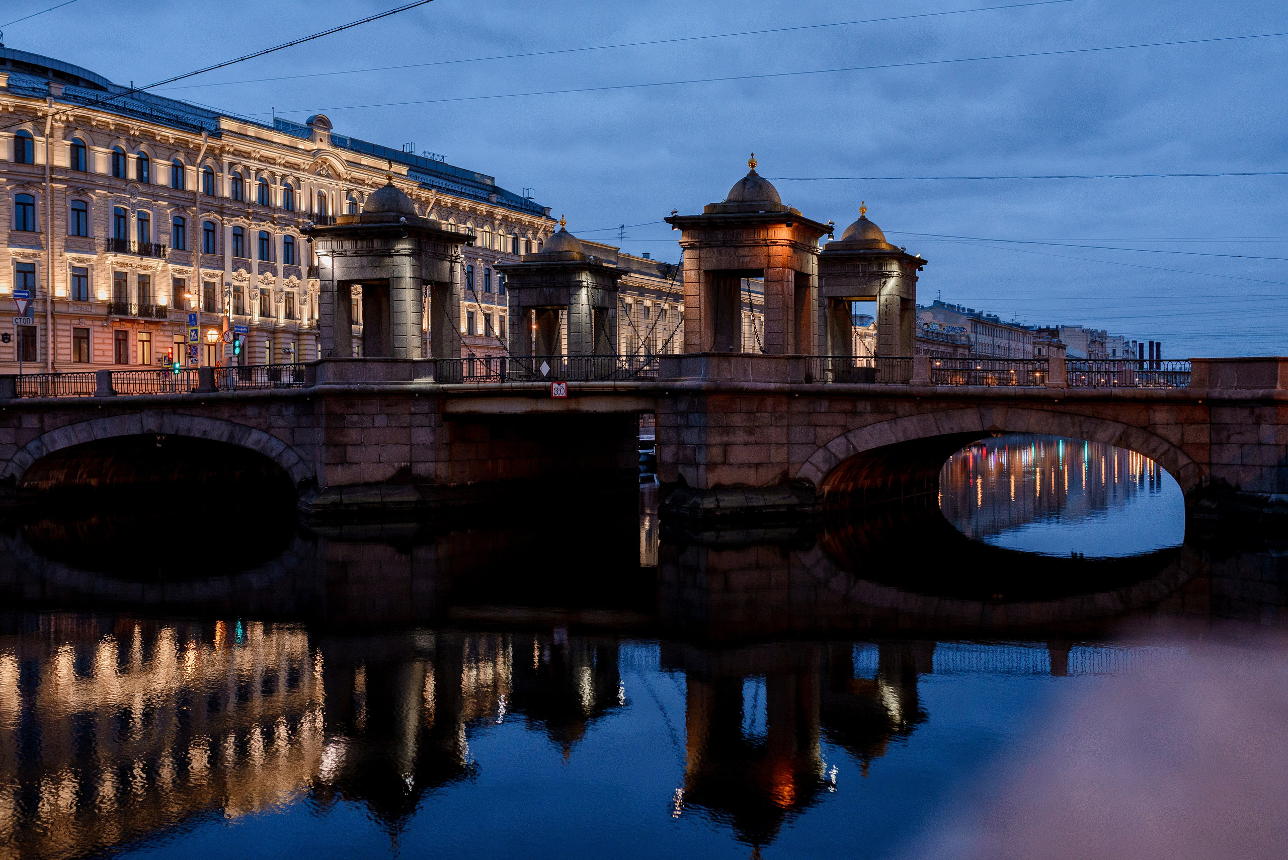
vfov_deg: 37.9
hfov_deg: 54.4
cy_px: 430
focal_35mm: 35
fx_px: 1253
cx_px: 644
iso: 800
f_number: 3.5
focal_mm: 35
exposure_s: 1/60
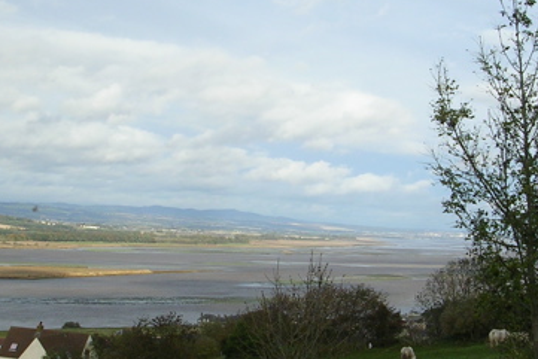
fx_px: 1046
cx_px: 271
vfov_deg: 19.5
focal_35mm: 70
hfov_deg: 28.8
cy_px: 194
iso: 50
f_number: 5.6
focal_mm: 5.8
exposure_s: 1/262
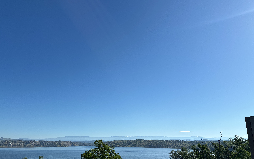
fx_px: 180
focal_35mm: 26
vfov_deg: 47.4
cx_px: 129
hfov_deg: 70.4
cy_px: 92
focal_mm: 6.86
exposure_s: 1/8929
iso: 80
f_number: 1.78
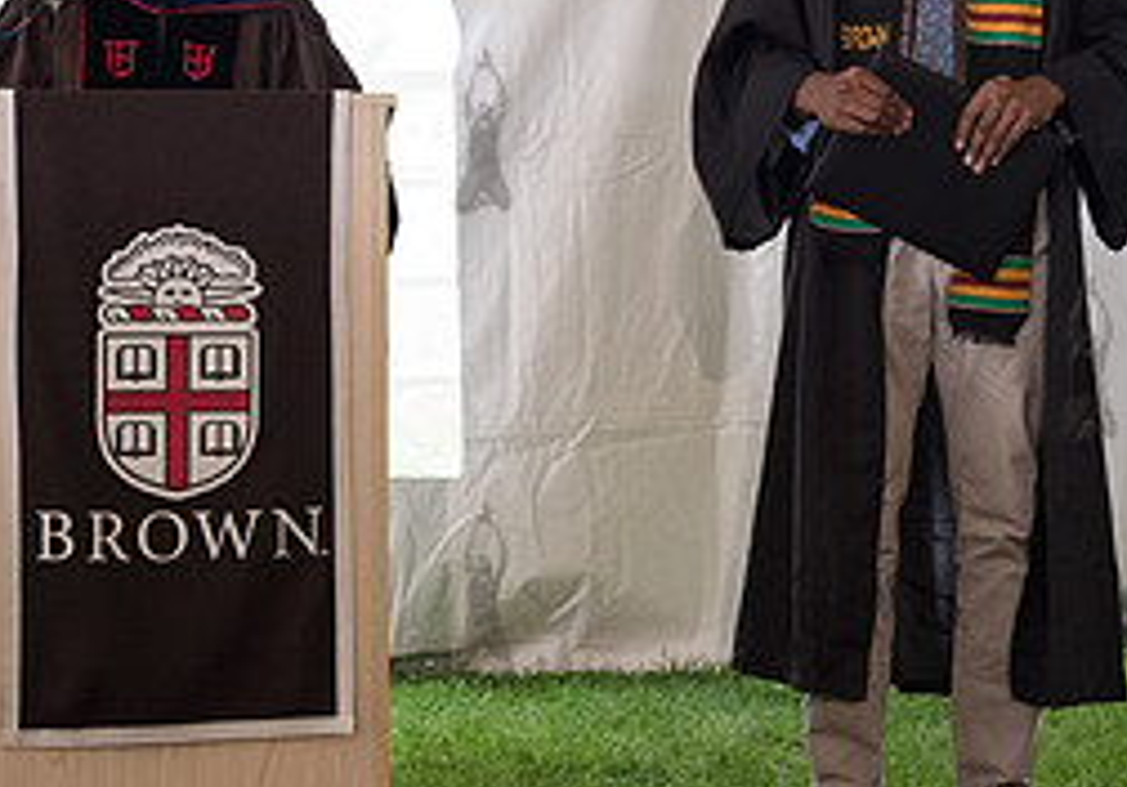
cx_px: 493
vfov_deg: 14.9
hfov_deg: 21.4
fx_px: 2986
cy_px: 86
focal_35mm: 94
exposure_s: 1/160
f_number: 4.5
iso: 2000
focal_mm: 35
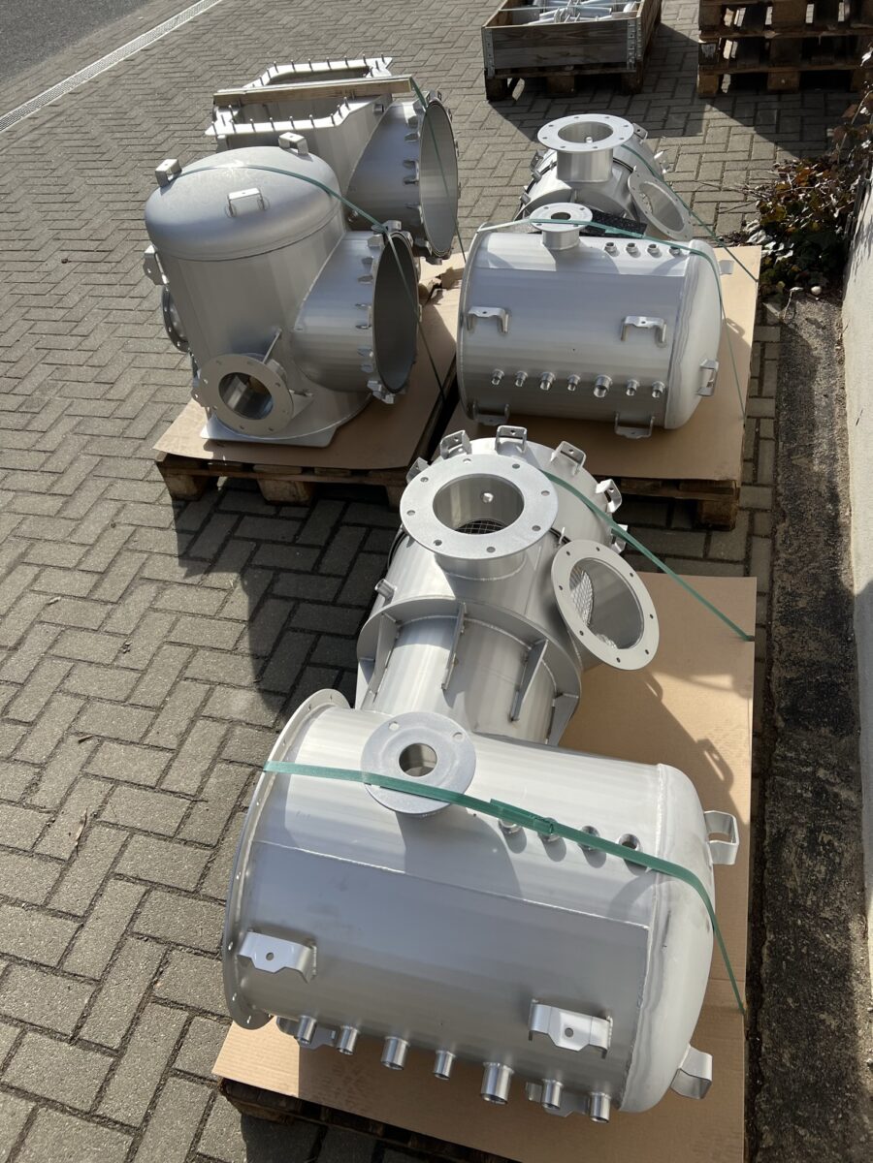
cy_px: 582
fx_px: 874
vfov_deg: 67.3
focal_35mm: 26
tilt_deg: -47.5
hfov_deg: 53.1
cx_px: 436
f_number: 1.5
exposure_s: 1/3460
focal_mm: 5.7
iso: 50
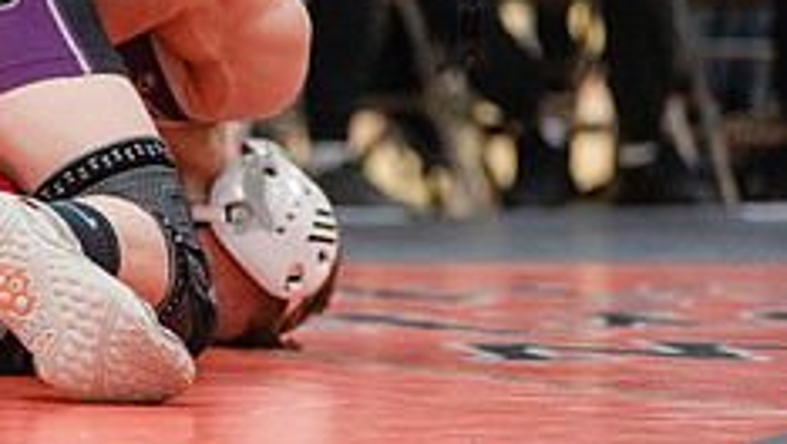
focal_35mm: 350
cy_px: 12
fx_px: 7309
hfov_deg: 6.1
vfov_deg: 3.5
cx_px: -182
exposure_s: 1/400
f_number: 3.5
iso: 4000
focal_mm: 135
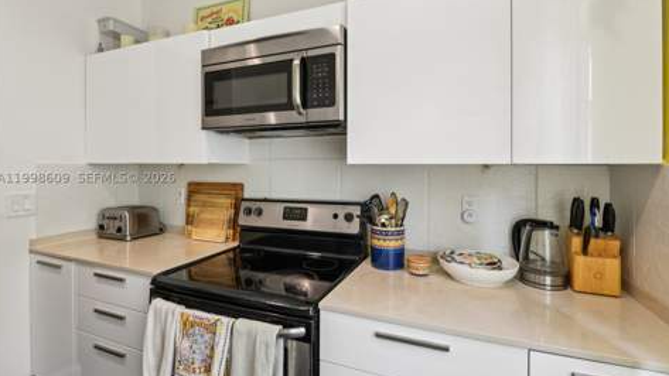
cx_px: 332
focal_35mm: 17
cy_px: 176
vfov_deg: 63.9
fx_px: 302
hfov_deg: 95.9
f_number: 8
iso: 200
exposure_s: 1/6
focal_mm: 16
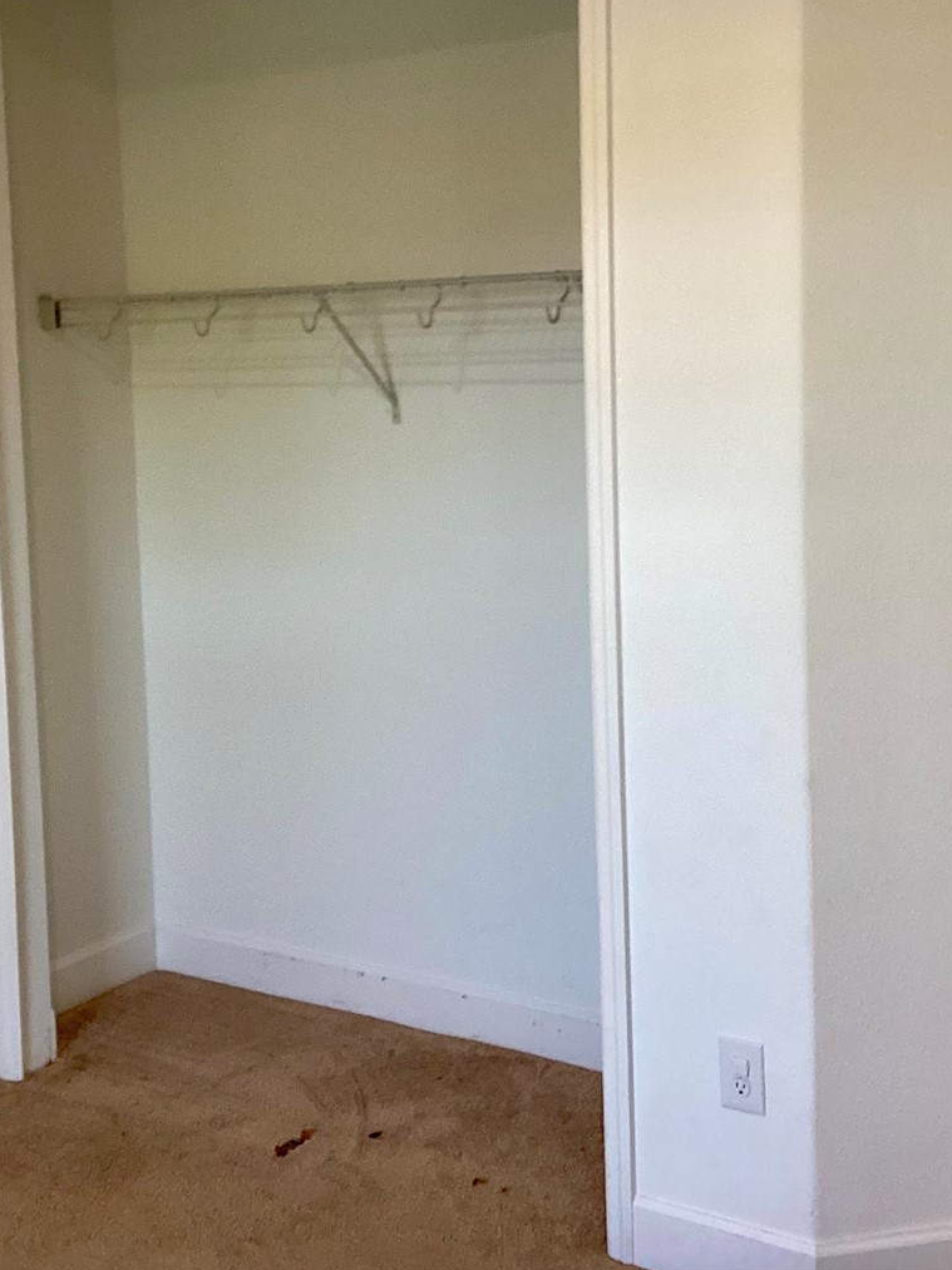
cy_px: 521
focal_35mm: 49
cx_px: 273
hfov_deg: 29.3
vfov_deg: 38.8
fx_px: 1797
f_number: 2.4
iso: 125
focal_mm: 3.3
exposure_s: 1/60
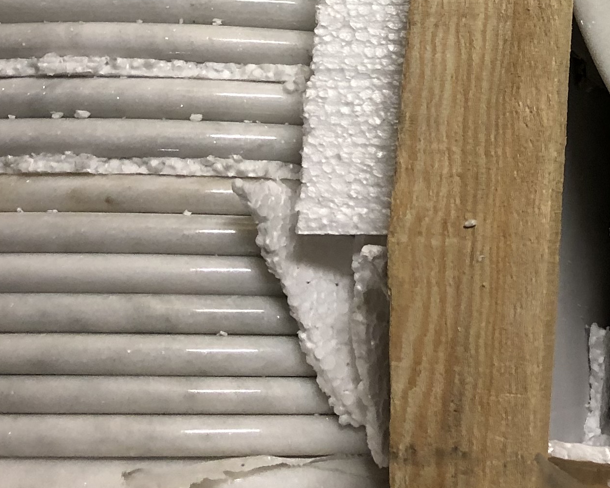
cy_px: -151
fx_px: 1589
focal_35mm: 88
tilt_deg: -70.8
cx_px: 727
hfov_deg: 20.4
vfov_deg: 16.5
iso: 50
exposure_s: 1/17
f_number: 1.8
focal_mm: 3.99
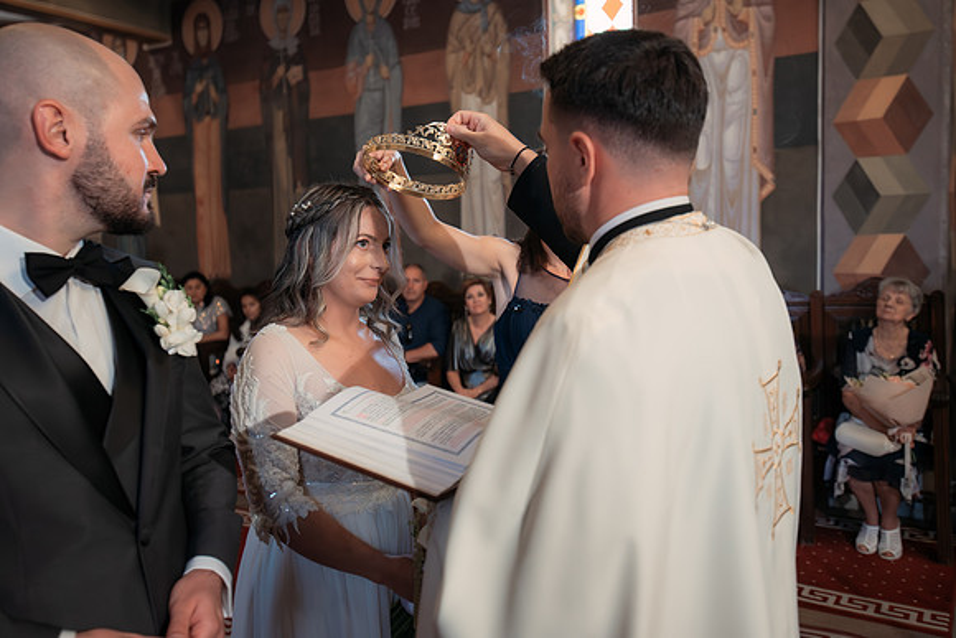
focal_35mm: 31
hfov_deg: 59.6
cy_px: 304
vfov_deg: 41.9
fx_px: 833
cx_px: 500
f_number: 2.8
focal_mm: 30
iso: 5000
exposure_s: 1/200
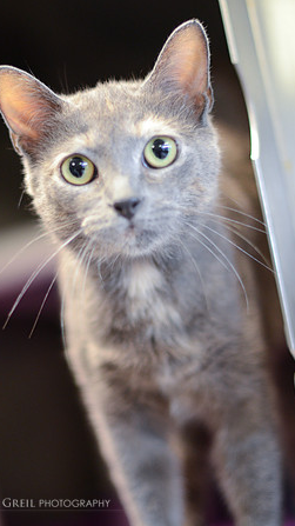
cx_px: 130
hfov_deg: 15.3
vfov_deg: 26.9
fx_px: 1100
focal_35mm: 79
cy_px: 264
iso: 1000
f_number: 1.6
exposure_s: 1/200
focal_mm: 50
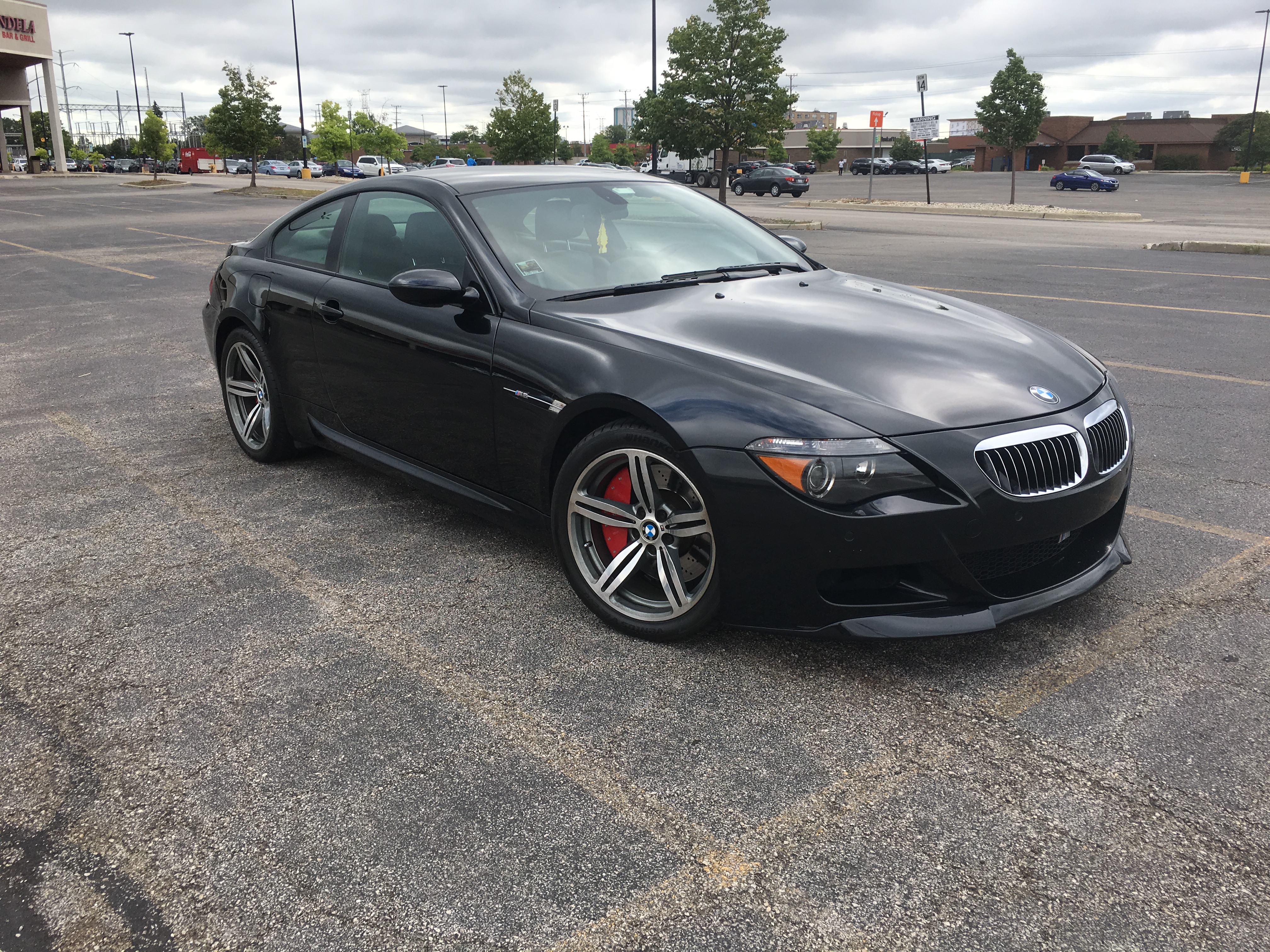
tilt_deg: -15.1
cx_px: 635
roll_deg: +0.8
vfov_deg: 48.2
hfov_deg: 61.7
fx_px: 1064
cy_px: 476
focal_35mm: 29
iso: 25
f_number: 2.2
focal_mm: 4.15
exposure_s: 1/793
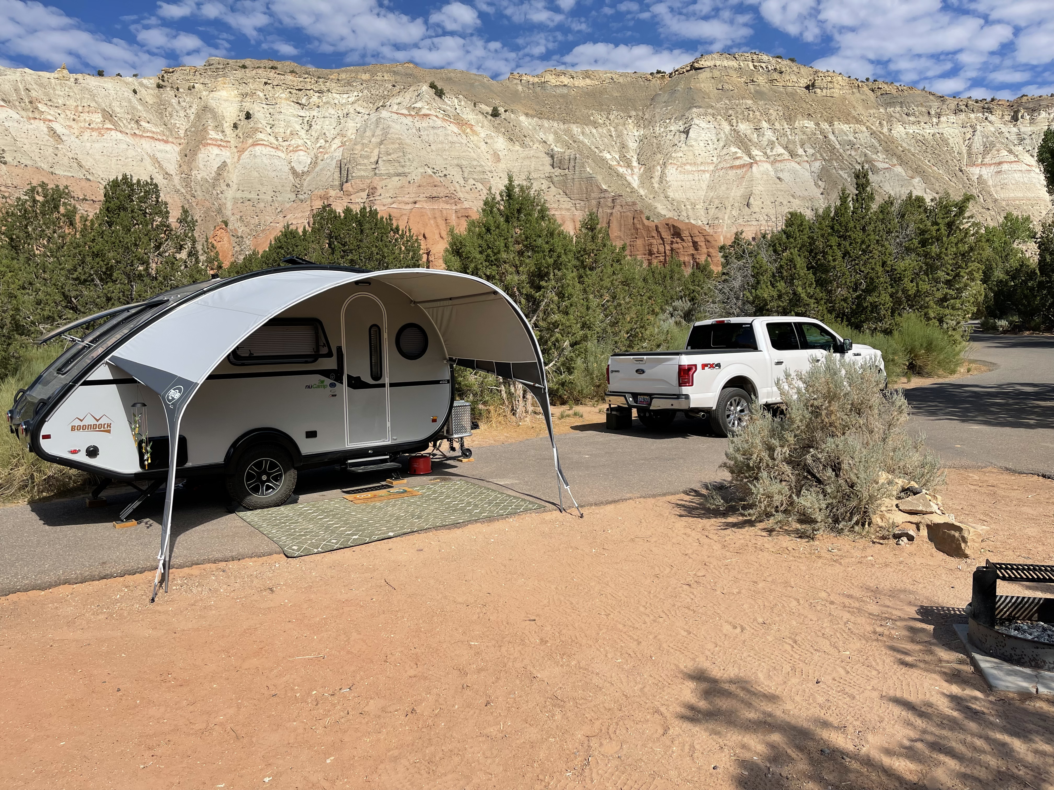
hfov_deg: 67.3
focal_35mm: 26
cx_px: 527
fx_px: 792
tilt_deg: -4.0
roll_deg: +1.0
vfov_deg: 53.1
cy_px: 395
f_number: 1.6
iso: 32
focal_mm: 5.1
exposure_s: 1/4525
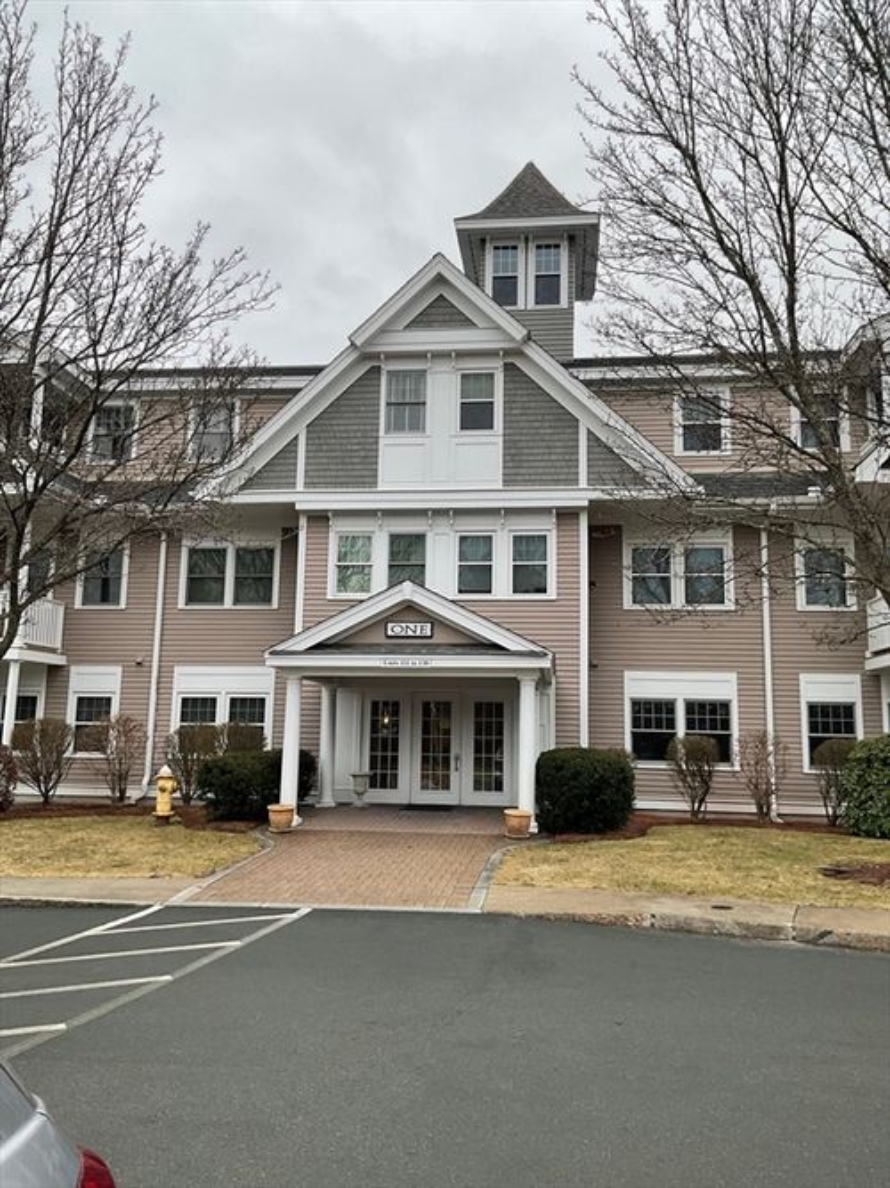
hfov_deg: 48.2
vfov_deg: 61.7
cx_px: 445
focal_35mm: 29
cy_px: 594
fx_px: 994
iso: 16
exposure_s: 1/120
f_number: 1.8
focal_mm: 3
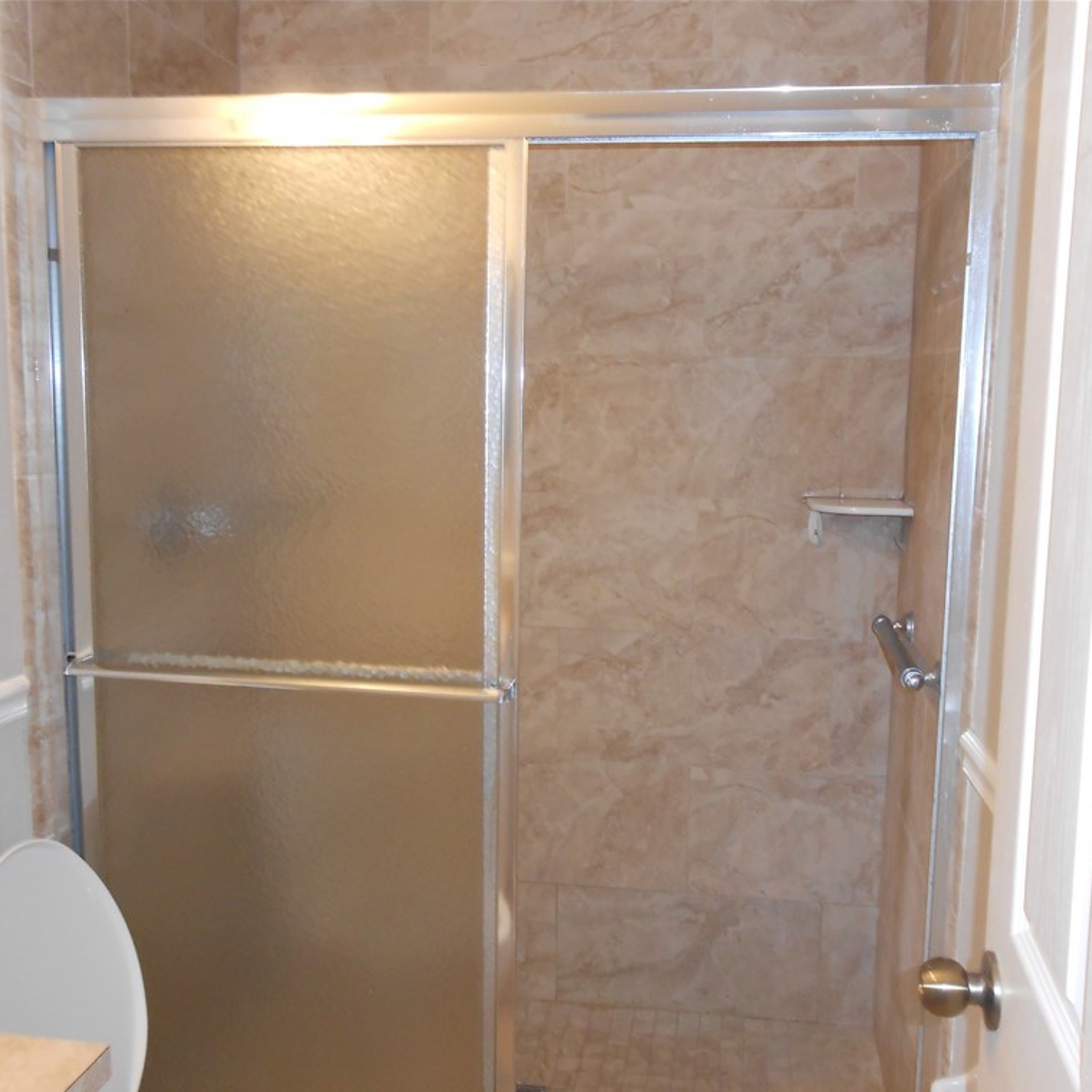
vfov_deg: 52.5
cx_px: 581
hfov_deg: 52.5
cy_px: 551
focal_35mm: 31
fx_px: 1106
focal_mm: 4.6
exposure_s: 1/25
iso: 200
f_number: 3.5
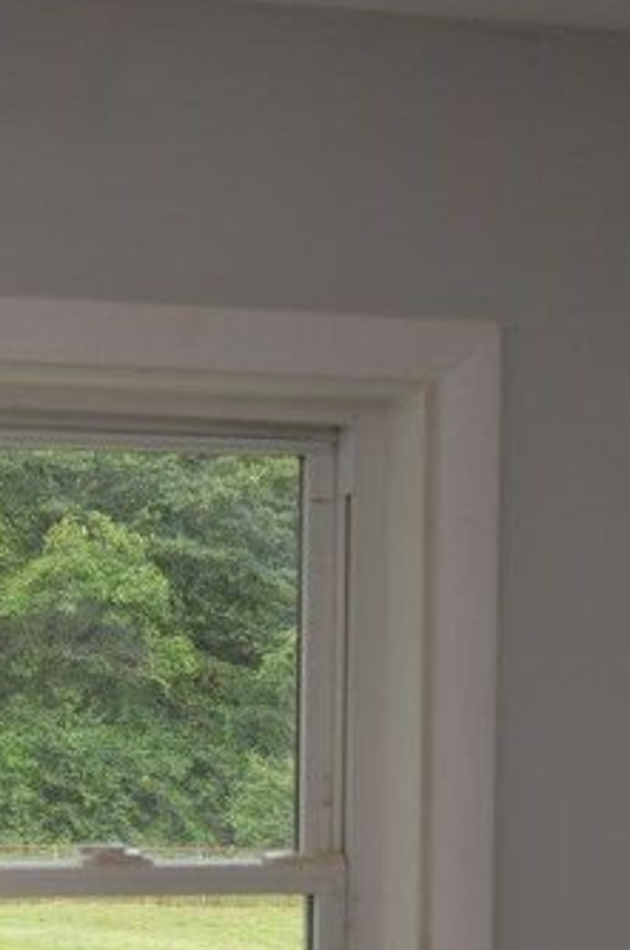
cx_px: -54
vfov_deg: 20.8
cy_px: 779
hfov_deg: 13.8
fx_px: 2554
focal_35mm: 97
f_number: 4.5
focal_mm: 28
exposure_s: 1/125
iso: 110
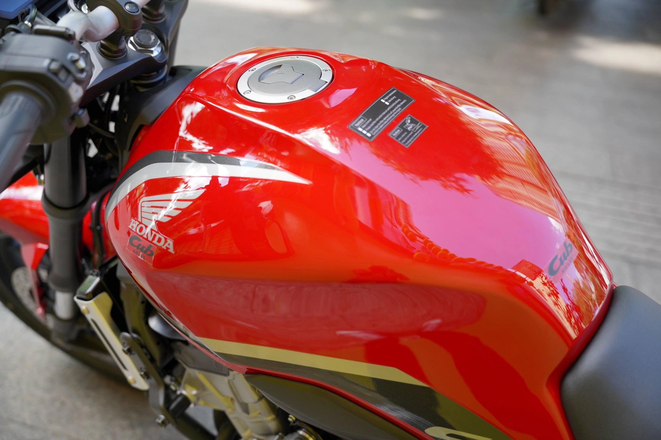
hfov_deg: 51.4
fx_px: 687
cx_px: 330
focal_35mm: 37
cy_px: 220
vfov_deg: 35.6
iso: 320
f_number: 2.8
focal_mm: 37.4
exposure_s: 1/400
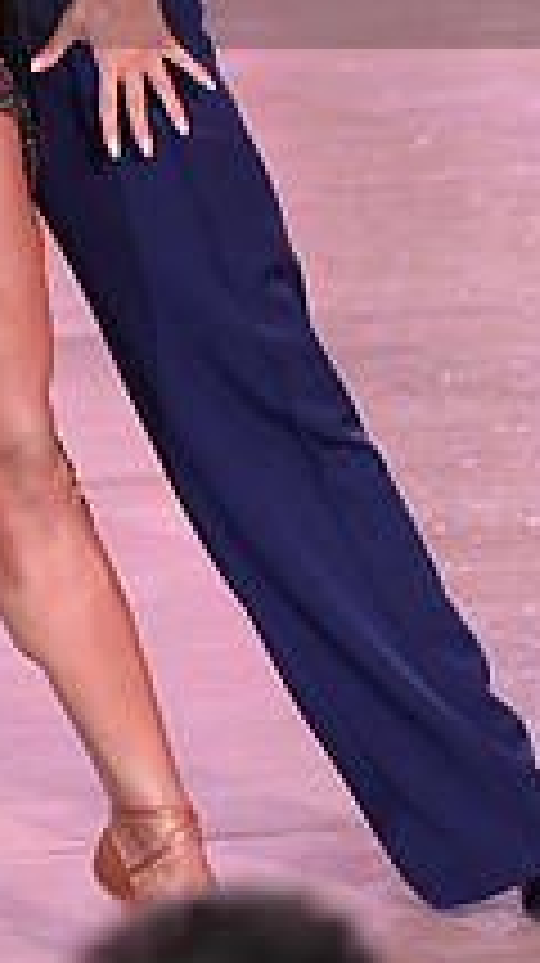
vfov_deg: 3.8
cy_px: -99
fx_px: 14493
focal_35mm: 568
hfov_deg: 2.1
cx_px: -20
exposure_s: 1/250
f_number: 5
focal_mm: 200
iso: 2000
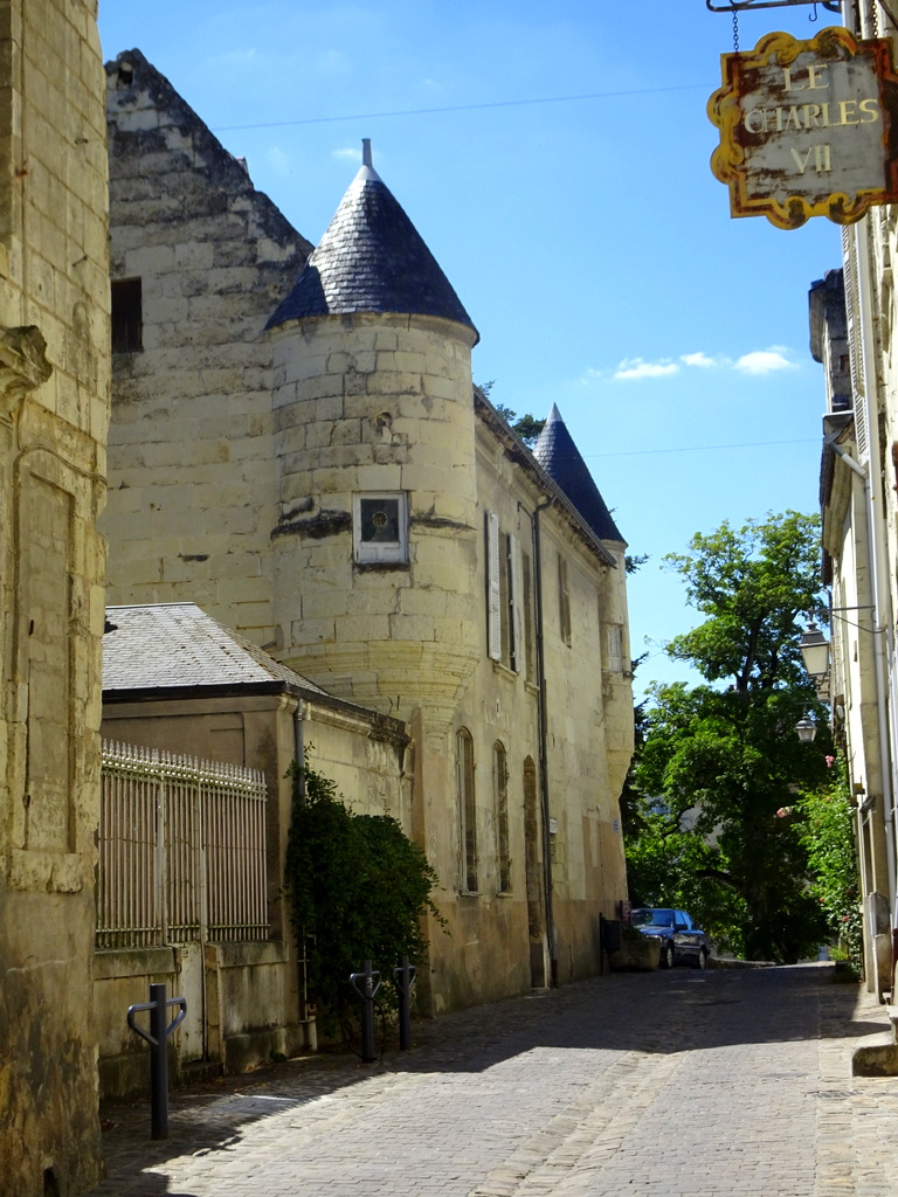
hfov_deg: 22.3
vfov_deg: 29.4
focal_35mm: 66
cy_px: 598
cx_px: 449
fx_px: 2283
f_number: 4.5
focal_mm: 11.32
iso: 80
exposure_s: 1/400
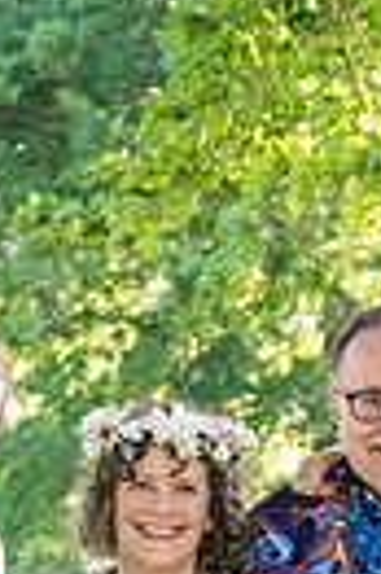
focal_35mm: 155
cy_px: 670
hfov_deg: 8.8
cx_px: 322
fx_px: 2467
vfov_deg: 13.0
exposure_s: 1/320
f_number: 4
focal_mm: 45
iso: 1000
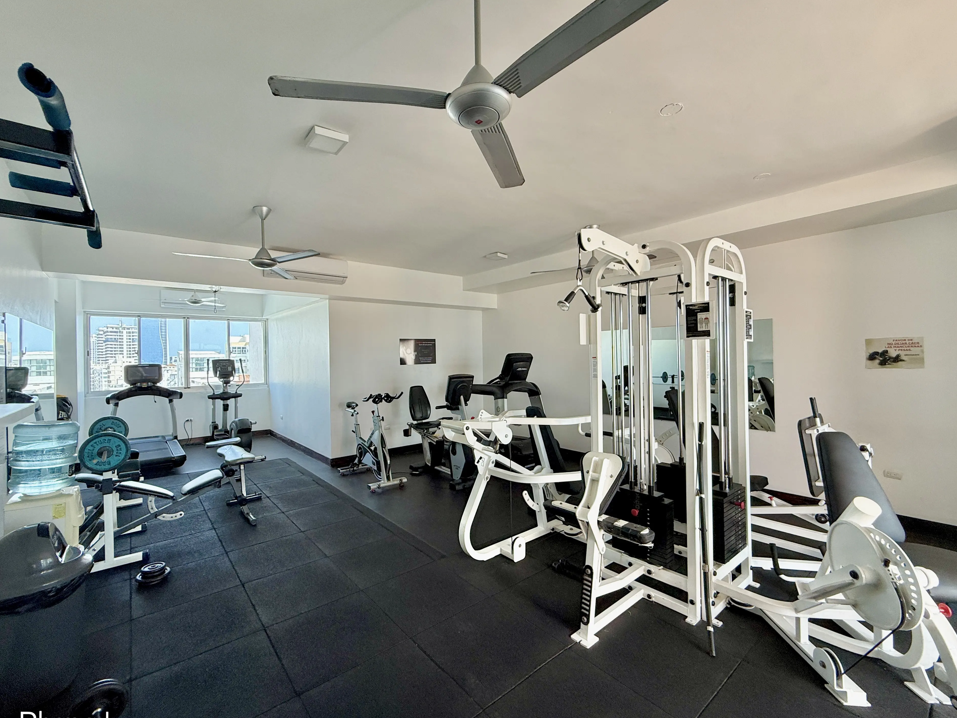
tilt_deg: +1.2
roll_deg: +0.7
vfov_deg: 81.7
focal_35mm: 15
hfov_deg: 98.1
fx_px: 415
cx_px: 462
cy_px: 357
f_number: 2.2
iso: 80
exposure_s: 1/99
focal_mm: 2.22
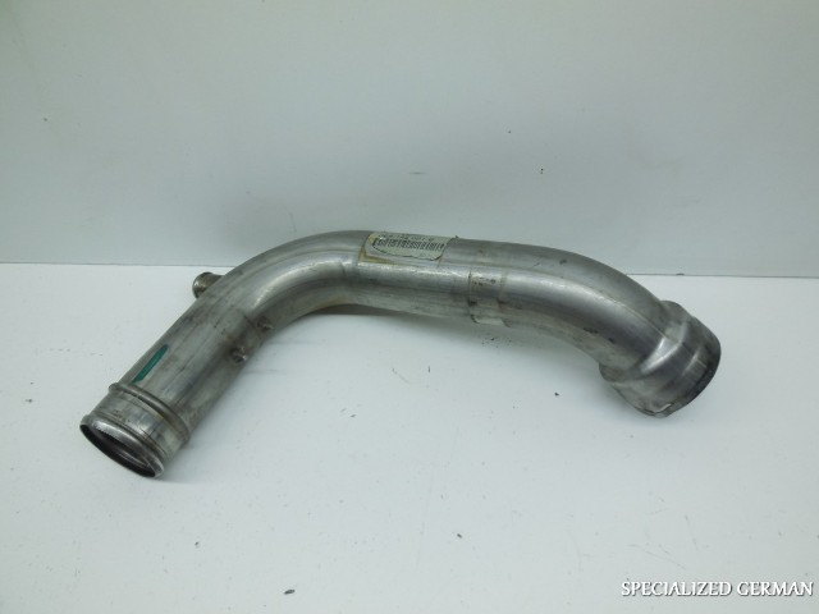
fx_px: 591
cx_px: 410
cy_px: 307
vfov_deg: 54.9
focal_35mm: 25
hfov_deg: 69.4
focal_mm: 4.5
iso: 125
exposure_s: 1/160
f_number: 3.1
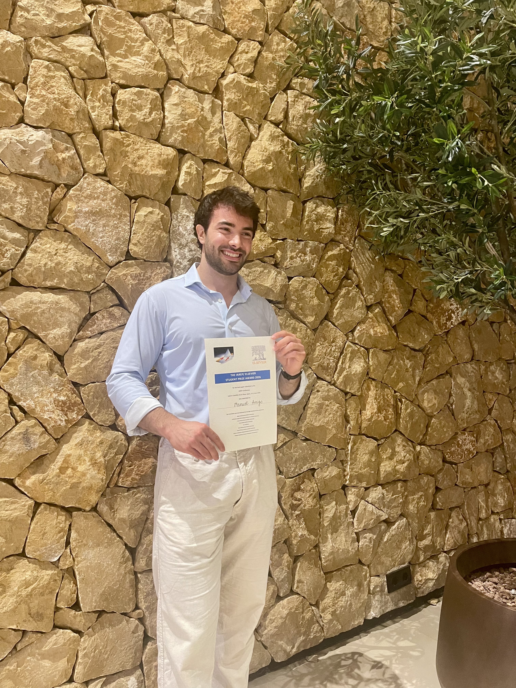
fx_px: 497
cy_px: 344
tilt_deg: +0.1
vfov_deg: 69.4
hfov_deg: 54.9
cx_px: 258
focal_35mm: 25
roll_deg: +1.7
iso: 400
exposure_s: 1/33
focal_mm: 5.1
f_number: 1.6
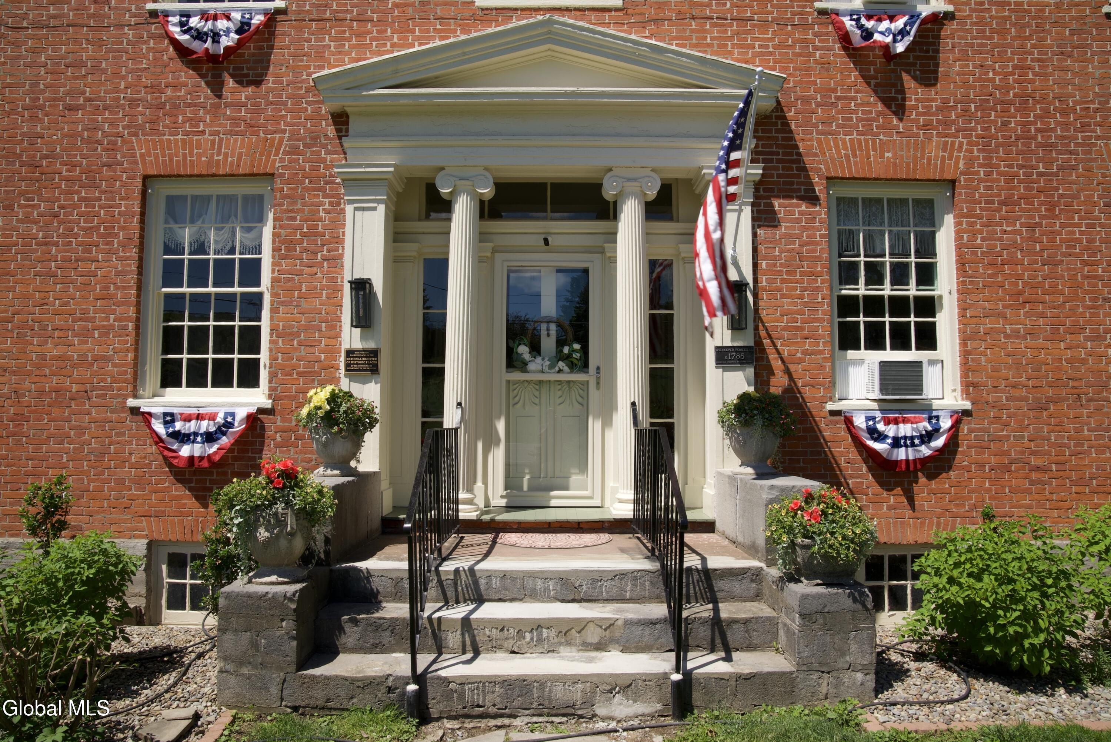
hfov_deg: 73.7
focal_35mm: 24
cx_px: 556
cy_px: 371
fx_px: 741
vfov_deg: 53.2
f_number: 20
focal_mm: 24
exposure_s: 1/50
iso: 100
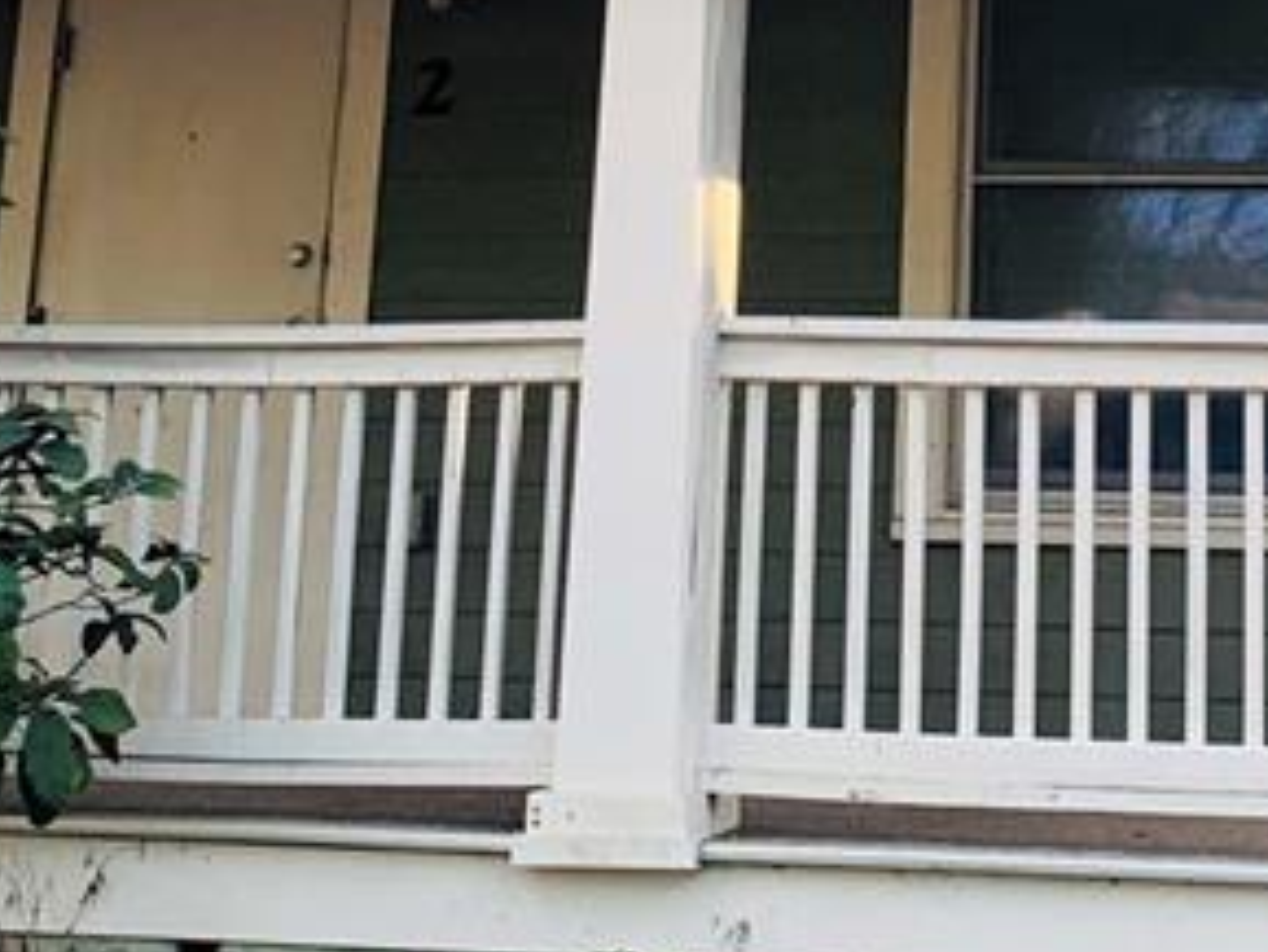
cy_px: -259
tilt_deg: +13.5
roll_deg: -1.7
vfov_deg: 15.4
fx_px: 3371
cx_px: 1053
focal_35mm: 92
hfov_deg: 21.0
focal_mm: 4.25
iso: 25
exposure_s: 1/474
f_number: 1.8
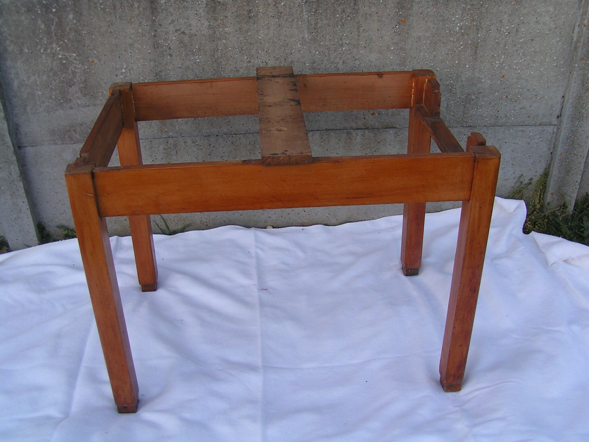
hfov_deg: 49.0
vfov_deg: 37.7
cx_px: 294
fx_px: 647
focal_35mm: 38
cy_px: 221
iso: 50
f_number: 4.5
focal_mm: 5.8
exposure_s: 1/50
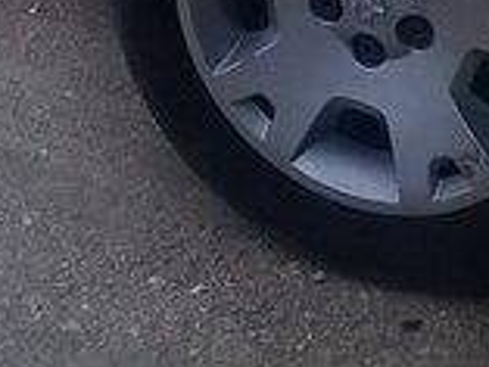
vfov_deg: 10.4
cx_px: 109
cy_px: -397
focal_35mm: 130
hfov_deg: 15.1
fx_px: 1838
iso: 50
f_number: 2.2
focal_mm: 3.3
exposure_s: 1/370
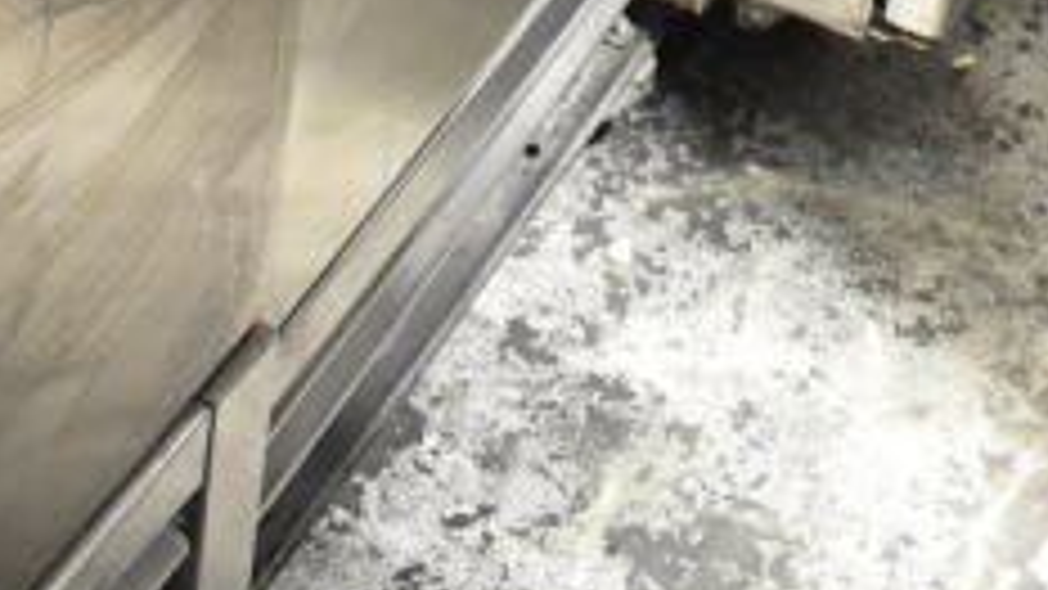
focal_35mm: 111
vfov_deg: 8.6
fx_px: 3084
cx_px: 850
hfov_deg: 19.1
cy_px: -1329
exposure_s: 1/30
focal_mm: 18
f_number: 3.5
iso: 1600
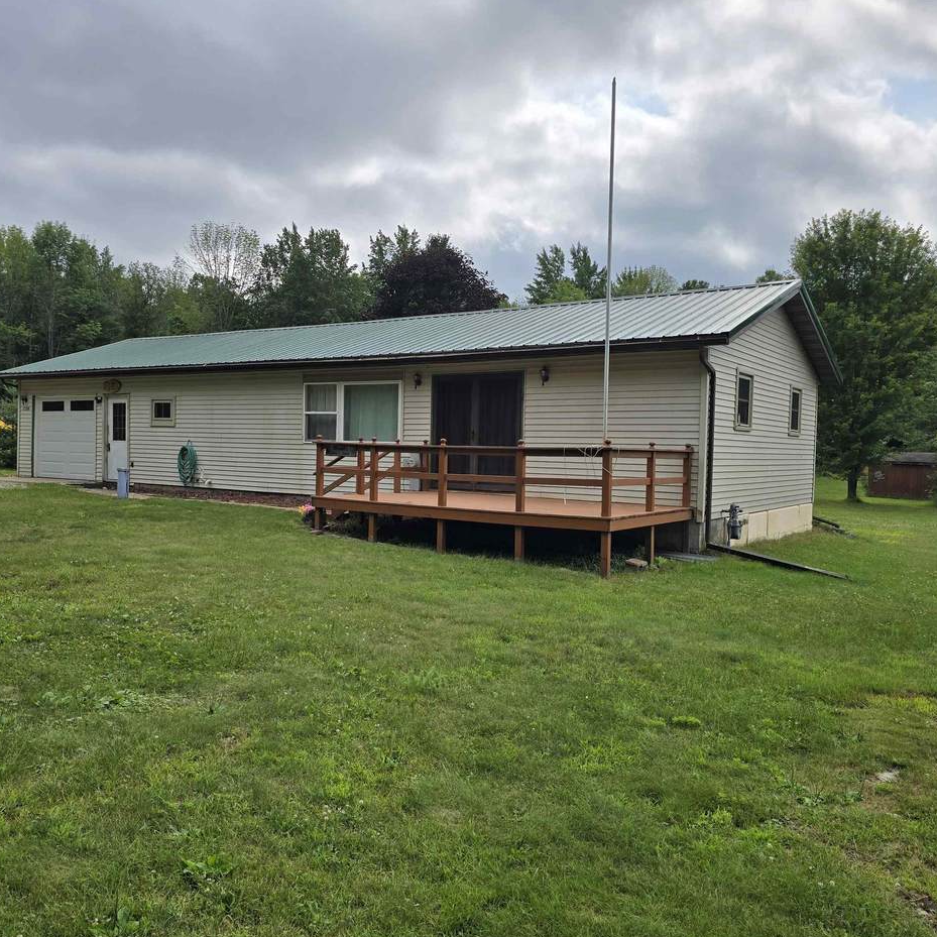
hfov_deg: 57.1
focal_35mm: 28
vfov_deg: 57.3
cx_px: 408
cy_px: 474
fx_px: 857
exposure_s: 1/1695
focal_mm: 6.3
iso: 12
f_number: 1.7
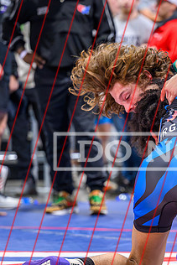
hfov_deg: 4.7
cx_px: 217
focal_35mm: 291
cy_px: 185
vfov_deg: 7.1
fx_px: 2144
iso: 3200
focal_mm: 102
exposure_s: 1/640
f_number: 2.8
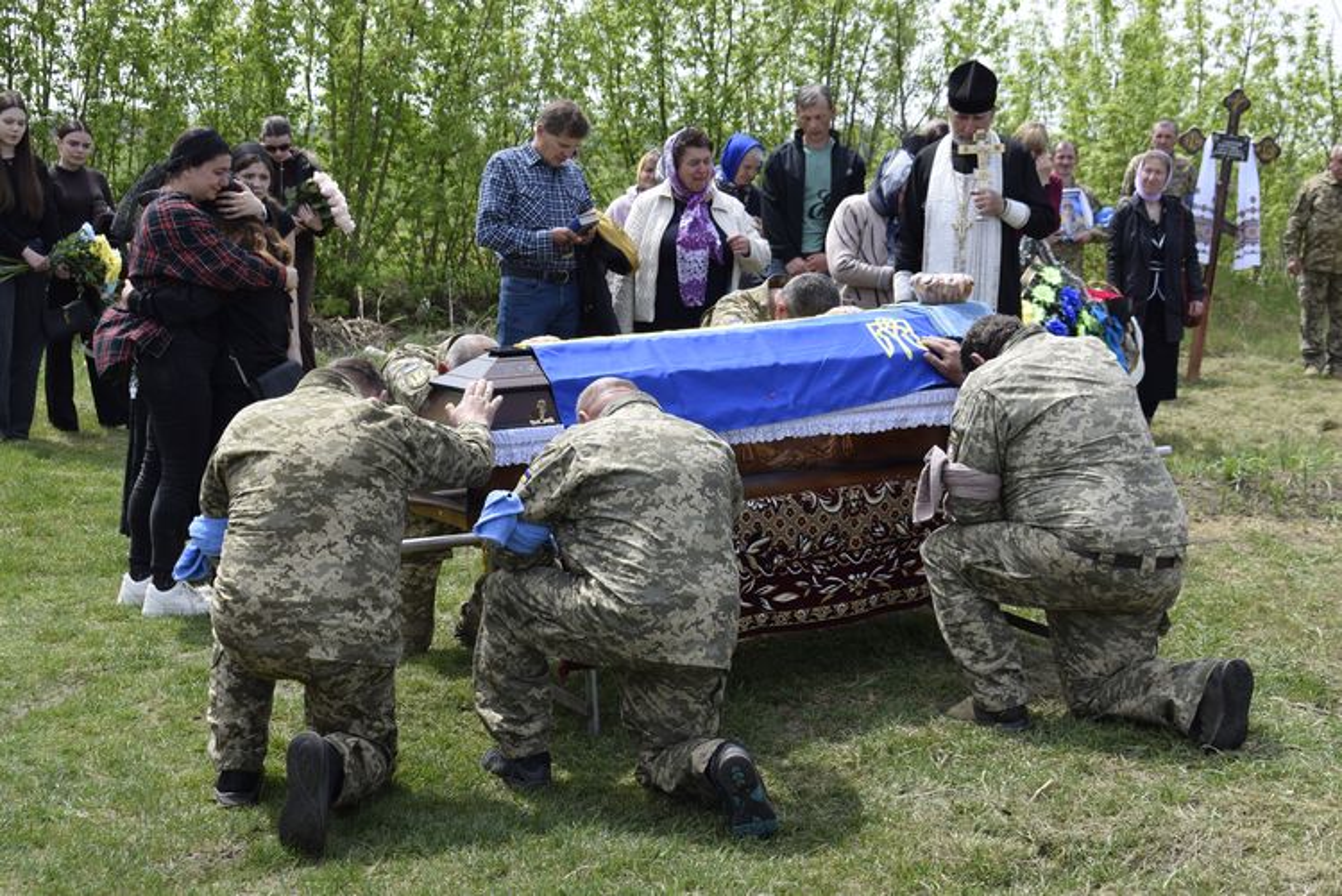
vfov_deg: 22.7
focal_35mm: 60
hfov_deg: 33.4
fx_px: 2238
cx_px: 671
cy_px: 448
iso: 200
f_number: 9
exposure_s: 1/320
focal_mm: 40
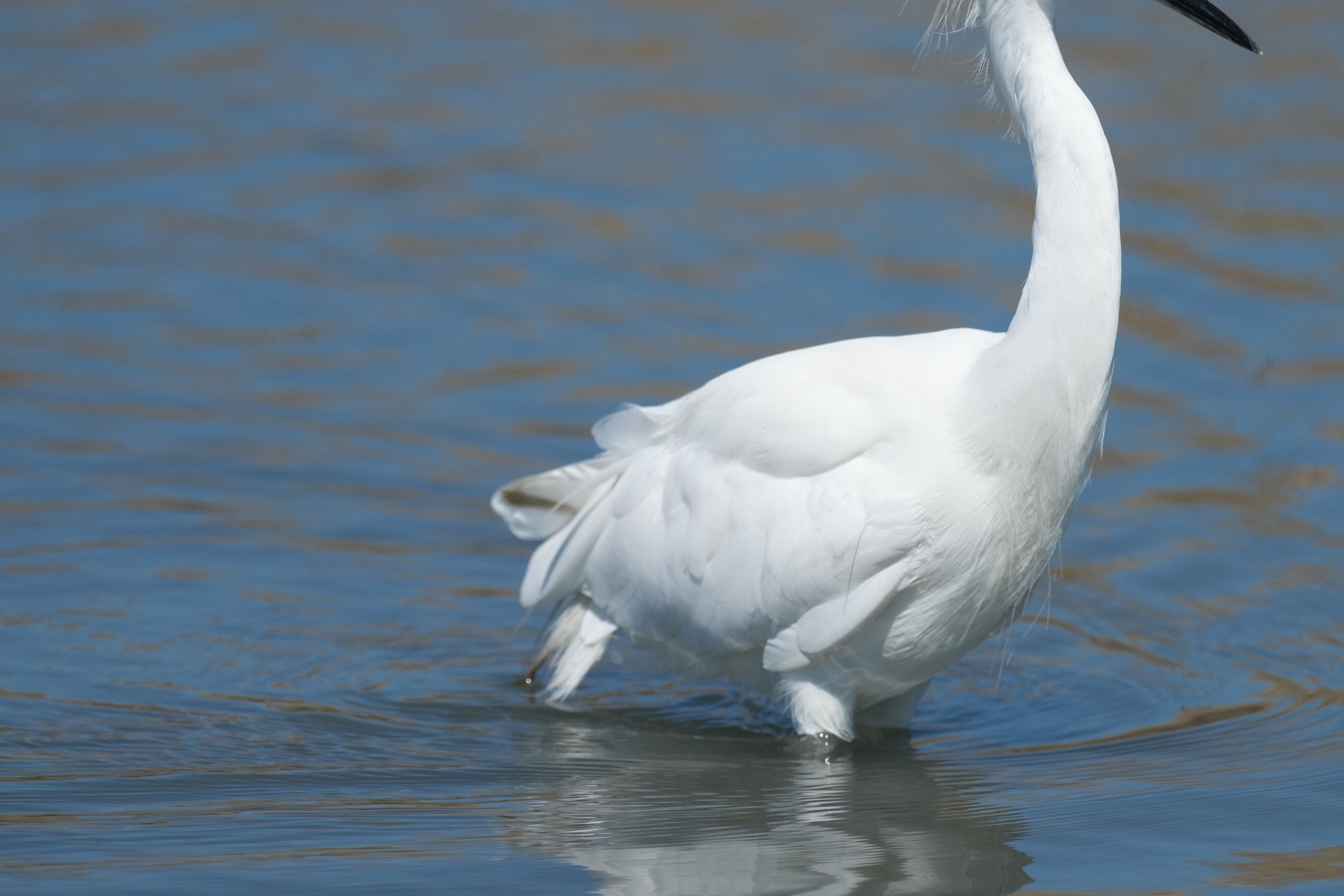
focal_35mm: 901
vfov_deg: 1.5
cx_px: 917
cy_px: 308
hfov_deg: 2.3
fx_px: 33635
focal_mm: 560
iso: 400
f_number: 6.3
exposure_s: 1/2500
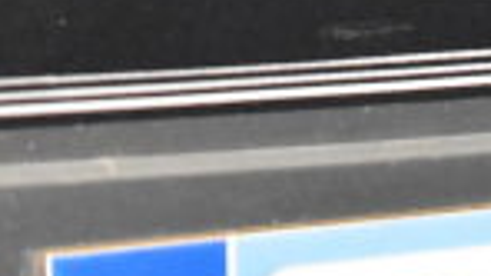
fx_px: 4647
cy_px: -274
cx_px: 740
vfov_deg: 3.4
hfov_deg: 6.0
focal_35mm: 357
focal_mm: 55
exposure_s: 1/100
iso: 8000
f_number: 5.6
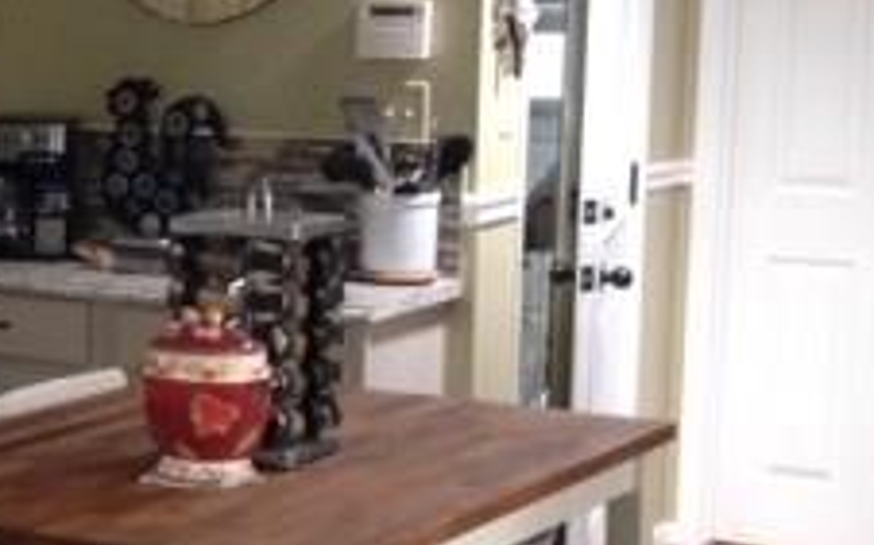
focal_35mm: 99
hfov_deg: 19.2
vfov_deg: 13.2
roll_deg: -0.4
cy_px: 240
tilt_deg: -4.1
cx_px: -306
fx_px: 2357
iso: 250
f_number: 2.4
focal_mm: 4.12
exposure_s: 1/20
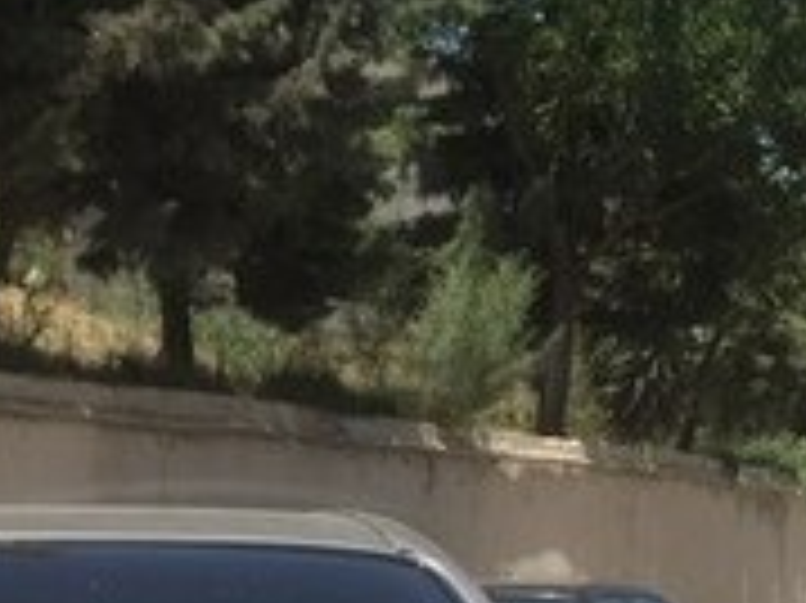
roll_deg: -1.6
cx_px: -86
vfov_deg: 12.6
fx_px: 2490
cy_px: 1069
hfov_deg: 17.7
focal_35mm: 107
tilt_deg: -7.7
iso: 32
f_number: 2.2
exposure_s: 1/2198
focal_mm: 4.15
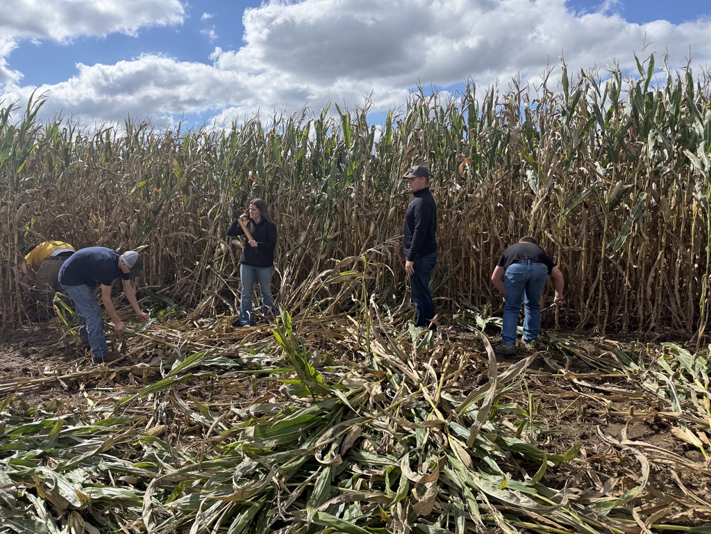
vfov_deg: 56.8
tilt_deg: -6.0
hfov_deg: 71.6
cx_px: 356
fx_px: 493
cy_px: 267
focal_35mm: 24
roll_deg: -0.1
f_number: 1.78
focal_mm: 6.76
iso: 80
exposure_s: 1/3759
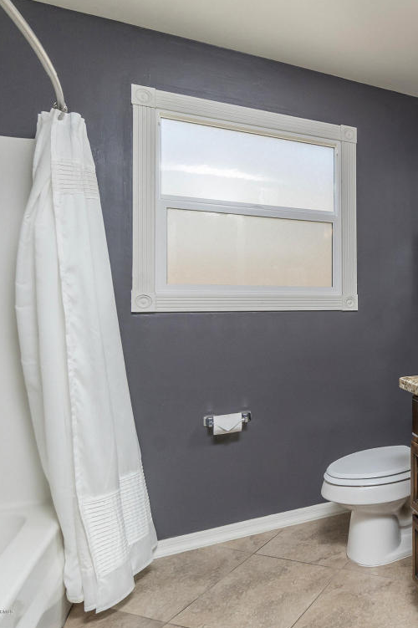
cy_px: 311
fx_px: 401
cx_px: 464
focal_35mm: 23
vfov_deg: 76.1
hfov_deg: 42.6
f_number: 8
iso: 500
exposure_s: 1/200
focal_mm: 10
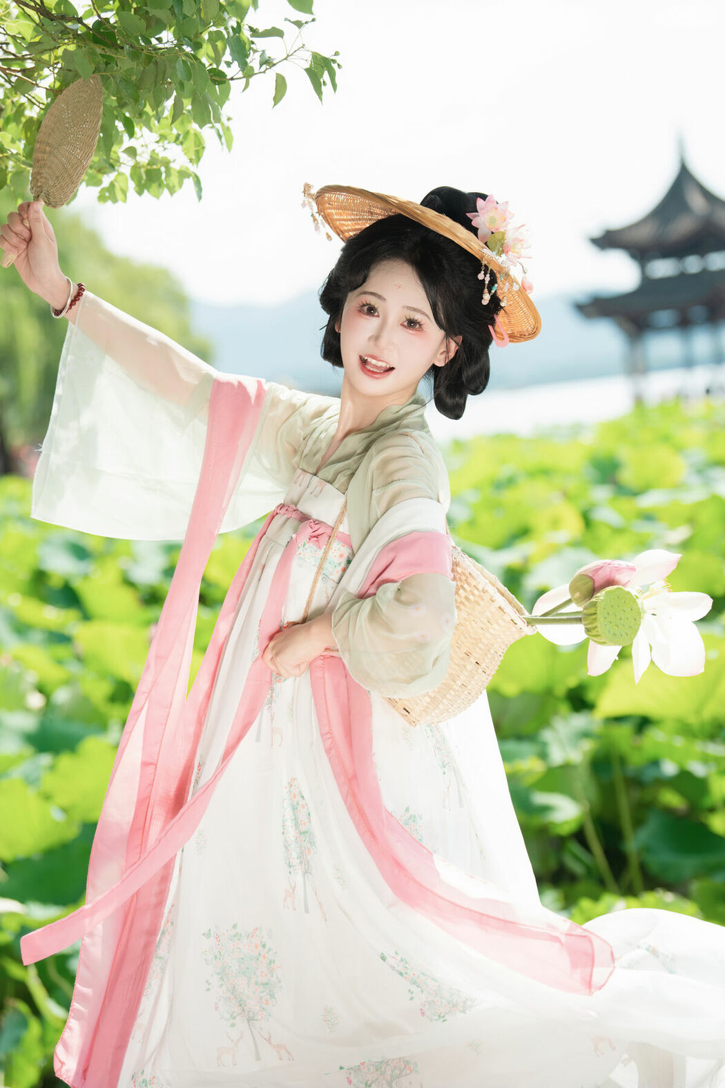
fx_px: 2628
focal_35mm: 87
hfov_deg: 15.7
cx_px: 362
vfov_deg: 23.4
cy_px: 544
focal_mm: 87
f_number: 3.5
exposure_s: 1/400
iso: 100
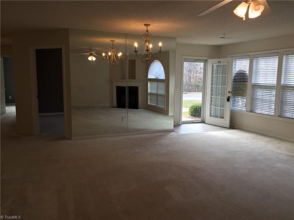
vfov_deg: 48.2
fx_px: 246
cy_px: 110
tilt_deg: -7.6
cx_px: 147
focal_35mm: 29
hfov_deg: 61.7
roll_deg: -1.8
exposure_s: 1/120
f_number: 2.2
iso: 50
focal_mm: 4.15
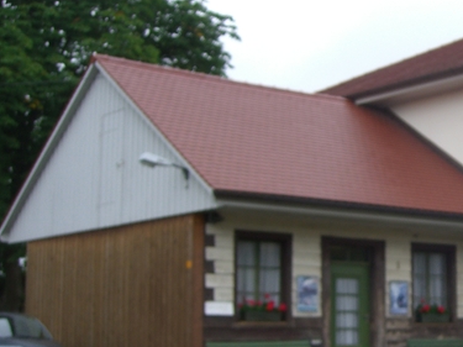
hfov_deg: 23.0
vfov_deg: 18.2
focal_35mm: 81
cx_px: 478
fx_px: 1083
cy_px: 221
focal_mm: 7.9
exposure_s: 1/125
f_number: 4
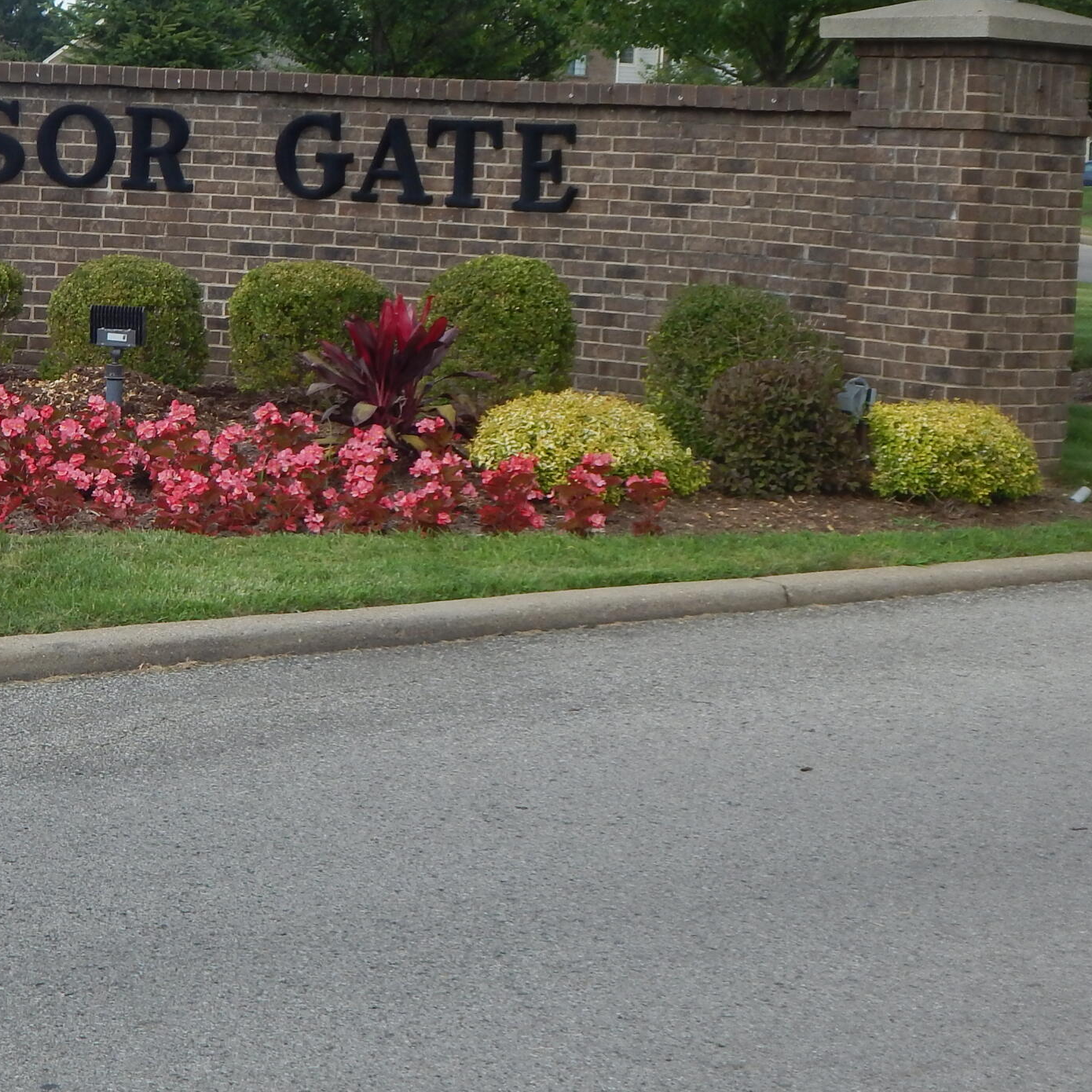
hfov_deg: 20.7
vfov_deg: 21.0
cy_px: 317
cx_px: 103
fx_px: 2927
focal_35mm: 82
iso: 125
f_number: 3.6
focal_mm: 7.7
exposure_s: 1/800
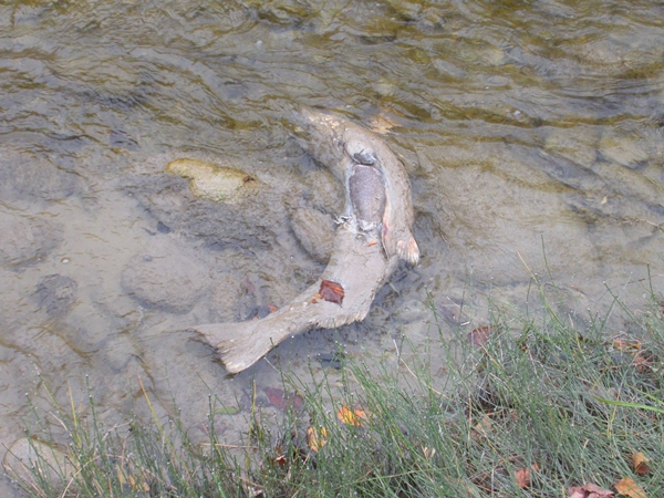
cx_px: 332
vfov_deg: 28.0
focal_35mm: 52
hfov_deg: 36.8
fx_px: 997
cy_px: 249
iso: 281
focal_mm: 9.1
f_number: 4.4
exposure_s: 1/118
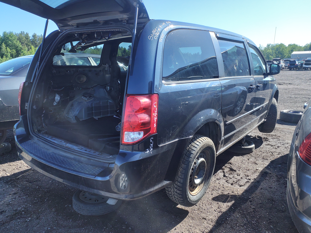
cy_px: 116
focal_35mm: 26
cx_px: 156
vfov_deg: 53.1
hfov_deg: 67.3
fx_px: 234
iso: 40
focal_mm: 3.58
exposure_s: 1/152
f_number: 1.9
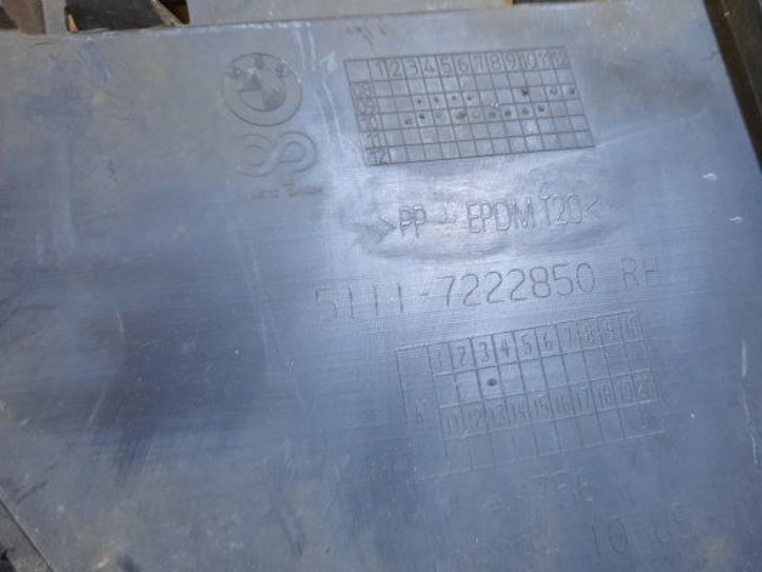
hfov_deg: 59.5
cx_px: 455
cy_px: 293
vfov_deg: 46.8
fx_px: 661
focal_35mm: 30
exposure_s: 1/25
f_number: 2
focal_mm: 4.6
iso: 320
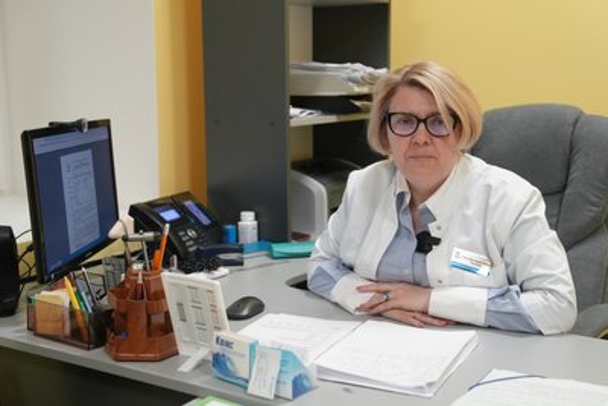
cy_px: 203
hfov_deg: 39.6
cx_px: 304
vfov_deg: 27.0
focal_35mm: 50
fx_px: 845
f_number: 4
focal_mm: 50
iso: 2500
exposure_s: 1/160
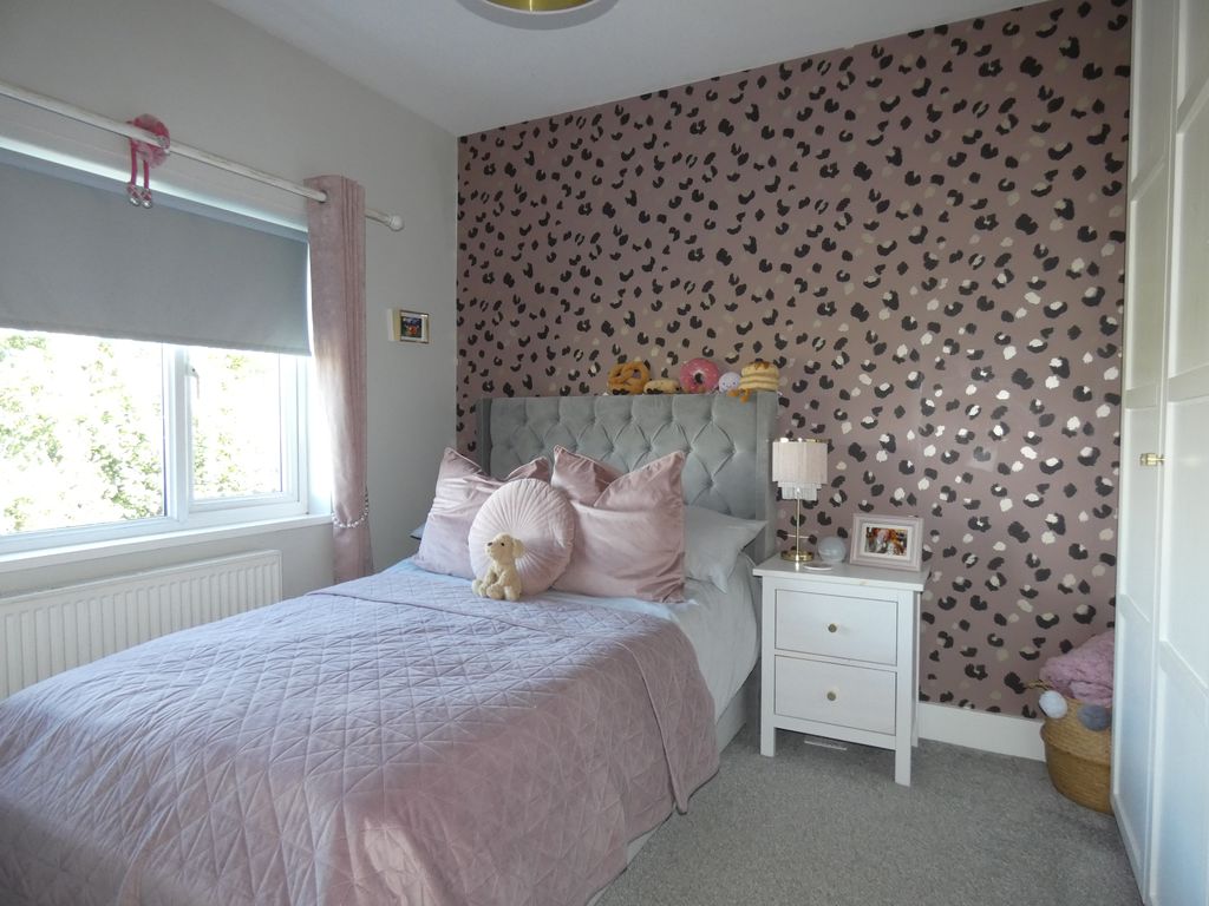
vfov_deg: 66.0
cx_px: 604
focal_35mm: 20
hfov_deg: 81.7
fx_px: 699
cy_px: 453
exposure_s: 1/60
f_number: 2.8
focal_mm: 3.6
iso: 320
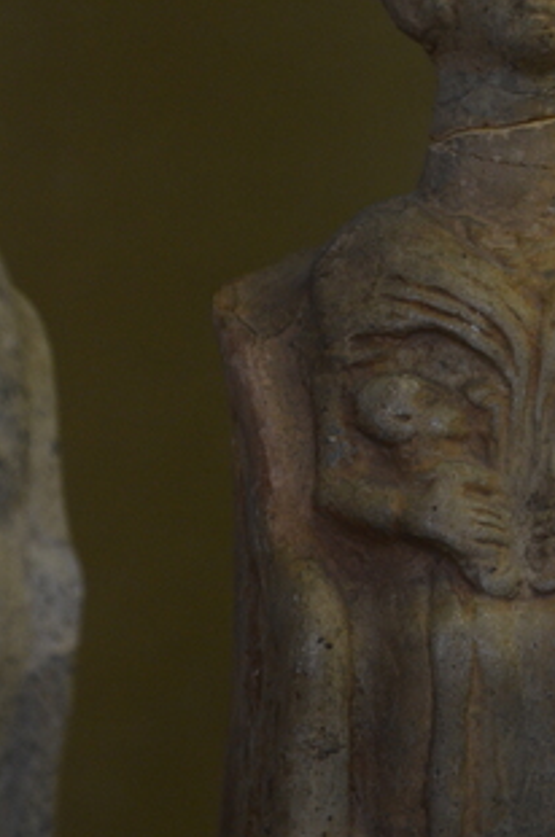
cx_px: 547
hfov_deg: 3.9
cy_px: 519
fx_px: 8176
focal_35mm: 352
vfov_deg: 5.9
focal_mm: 110
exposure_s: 1/250
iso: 1000
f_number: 5.6
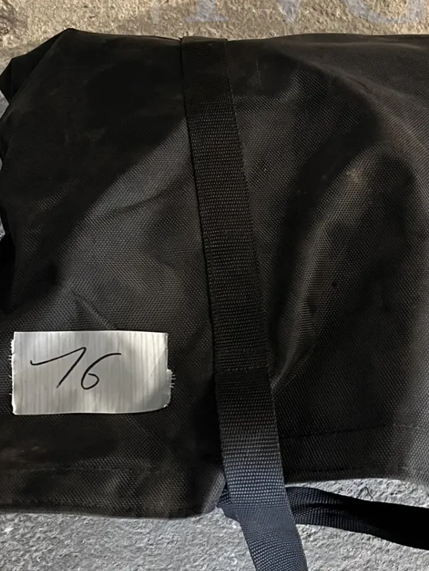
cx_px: 337
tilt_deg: -79.8
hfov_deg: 24.5
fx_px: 974
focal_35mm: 59
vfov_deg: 32.7
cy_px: 312
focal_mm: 5.1
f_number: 1.6
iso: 500
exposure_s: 1/50
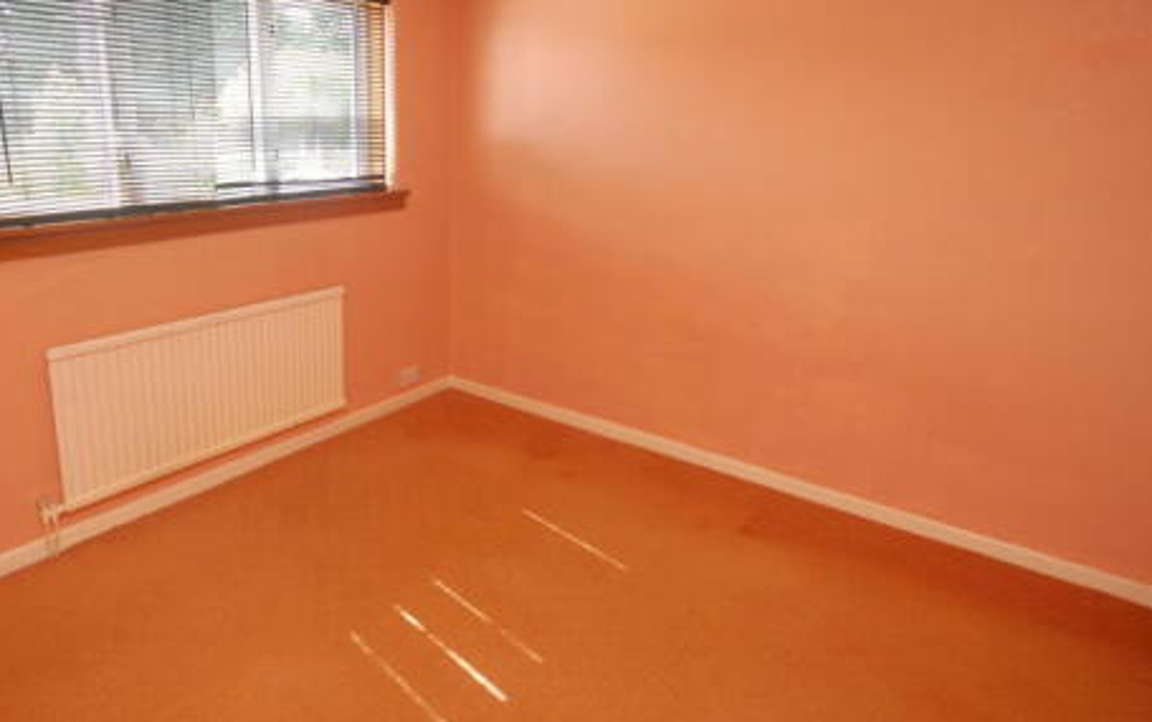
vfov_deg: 54.4
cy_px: 266
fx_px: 691
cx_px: 441
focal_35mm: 22
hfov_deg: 78.3
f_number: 5.6
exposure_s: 1/60
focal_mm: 10
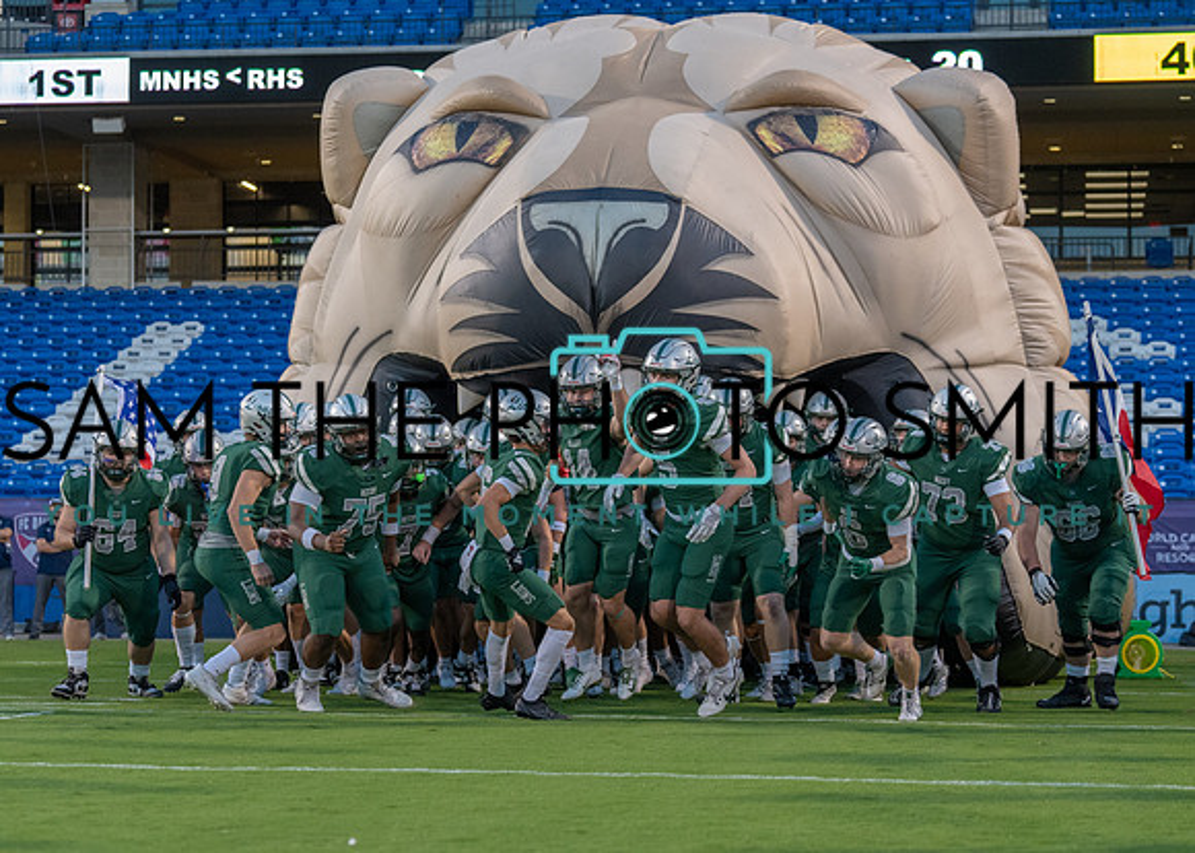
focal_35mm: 93
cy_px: 507
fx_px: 3146
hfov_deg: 21.5
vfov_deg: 15.4
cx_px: 557
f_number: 2.8
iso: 2000
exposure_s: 1/1000
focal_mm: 70
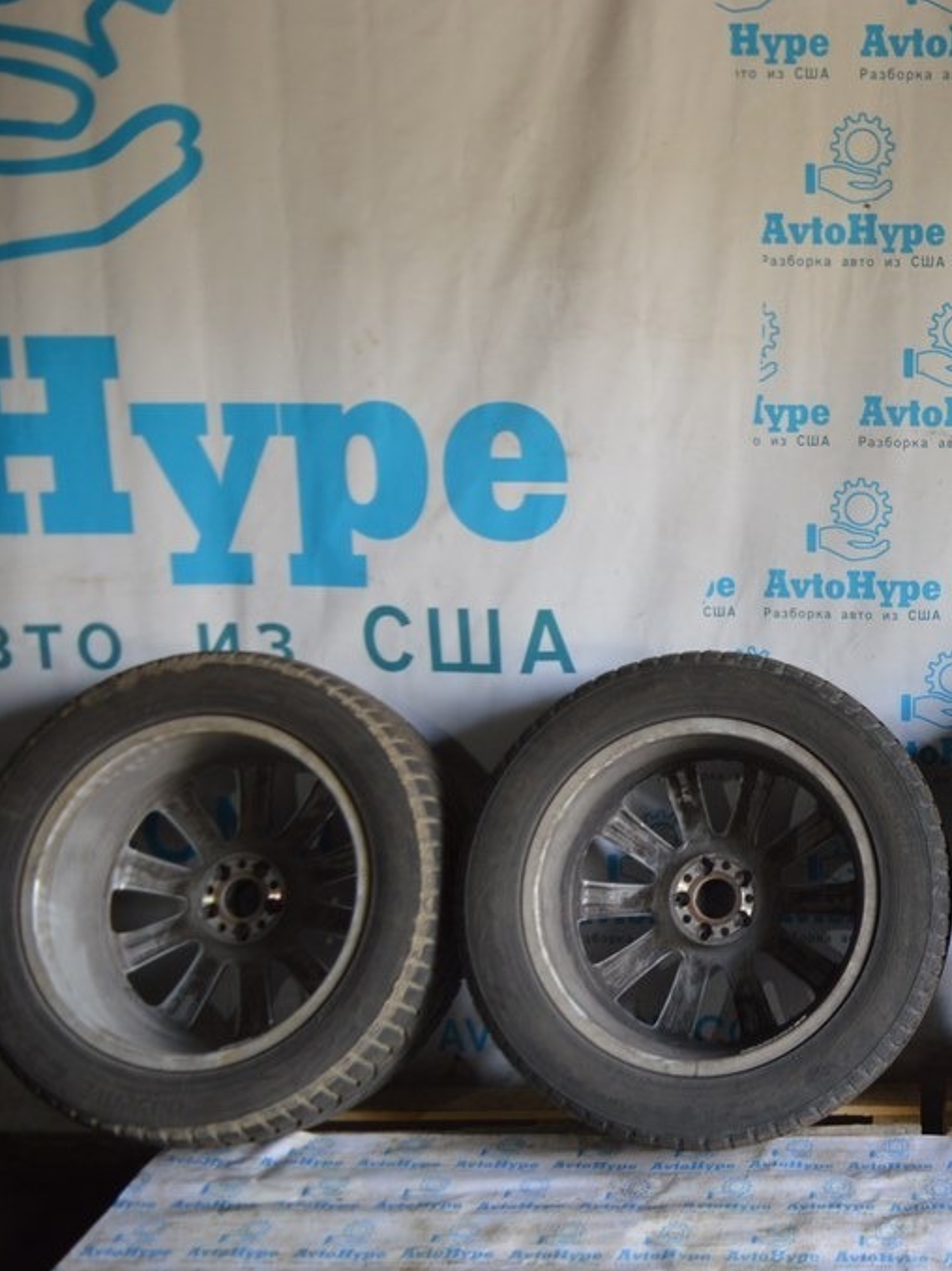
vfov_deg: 41.5
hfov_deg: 29.8
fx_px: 1678
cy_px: 636
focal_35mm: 46
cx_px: 922
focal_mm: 21
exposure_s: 1/30
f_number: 3.8
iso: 400
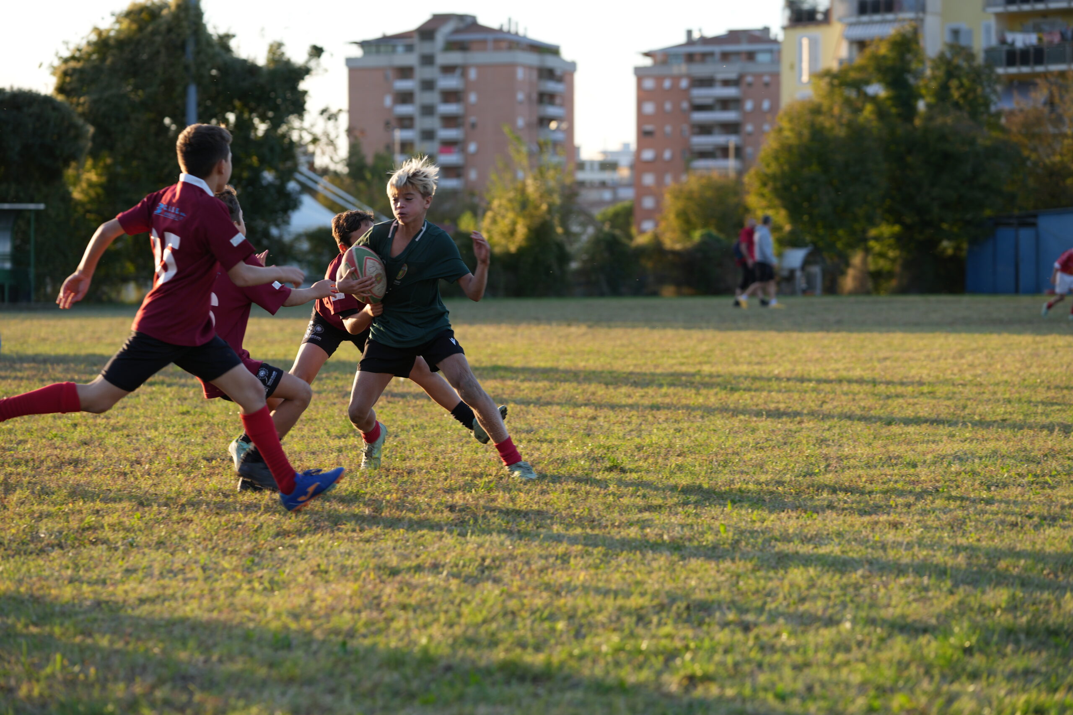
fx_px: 3100
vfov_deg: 13.2
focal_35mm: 104
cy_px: 358
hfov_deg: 19.6
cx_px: 536
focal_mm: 104
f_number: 3.5
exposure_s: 1/320
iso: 200
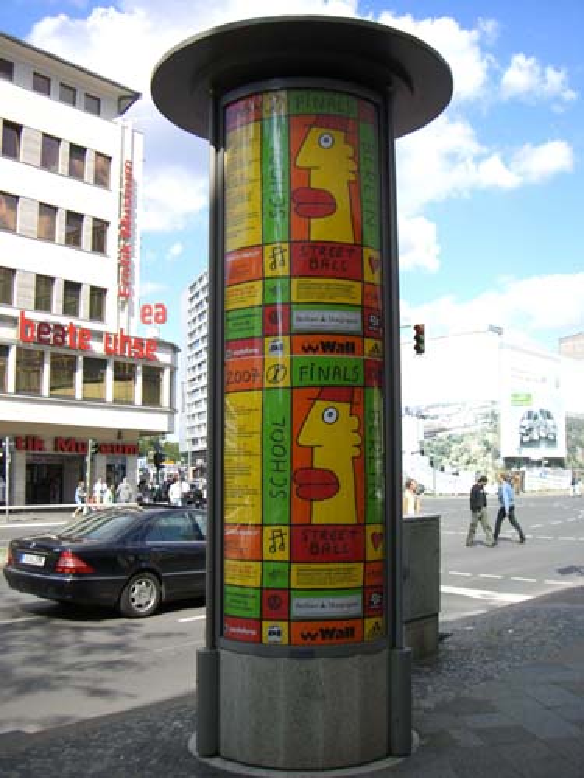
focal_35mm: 38
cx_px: 292
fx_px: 855
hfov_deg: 37.7
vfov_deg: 49.0
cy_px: 389
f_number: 2.7
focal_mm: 6.2
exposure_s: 1/800
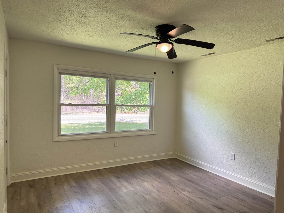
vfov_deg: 56.8
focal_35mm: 24
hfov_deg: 71.6
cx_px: 142
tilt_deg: -2.5
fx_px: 197
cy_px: 106
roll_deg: -1.1
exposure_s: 1/120
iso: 125
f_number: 1.78
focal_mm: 6.76
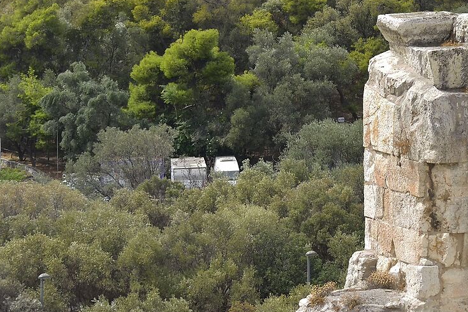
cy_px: -149
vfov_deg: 5.9
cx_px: 709
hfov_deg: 8.8
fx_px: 2978
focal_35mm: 229
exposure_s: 1/200
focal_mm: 70
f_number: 7.1
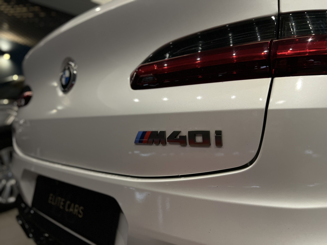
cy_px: 122
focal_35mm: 26
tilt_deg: -0.3
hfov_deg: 67.3
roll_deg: +1.7
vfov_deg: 53.1
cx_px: 164
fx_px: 246
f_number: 1.5
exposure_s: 1/50
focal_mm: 5.7
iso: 160
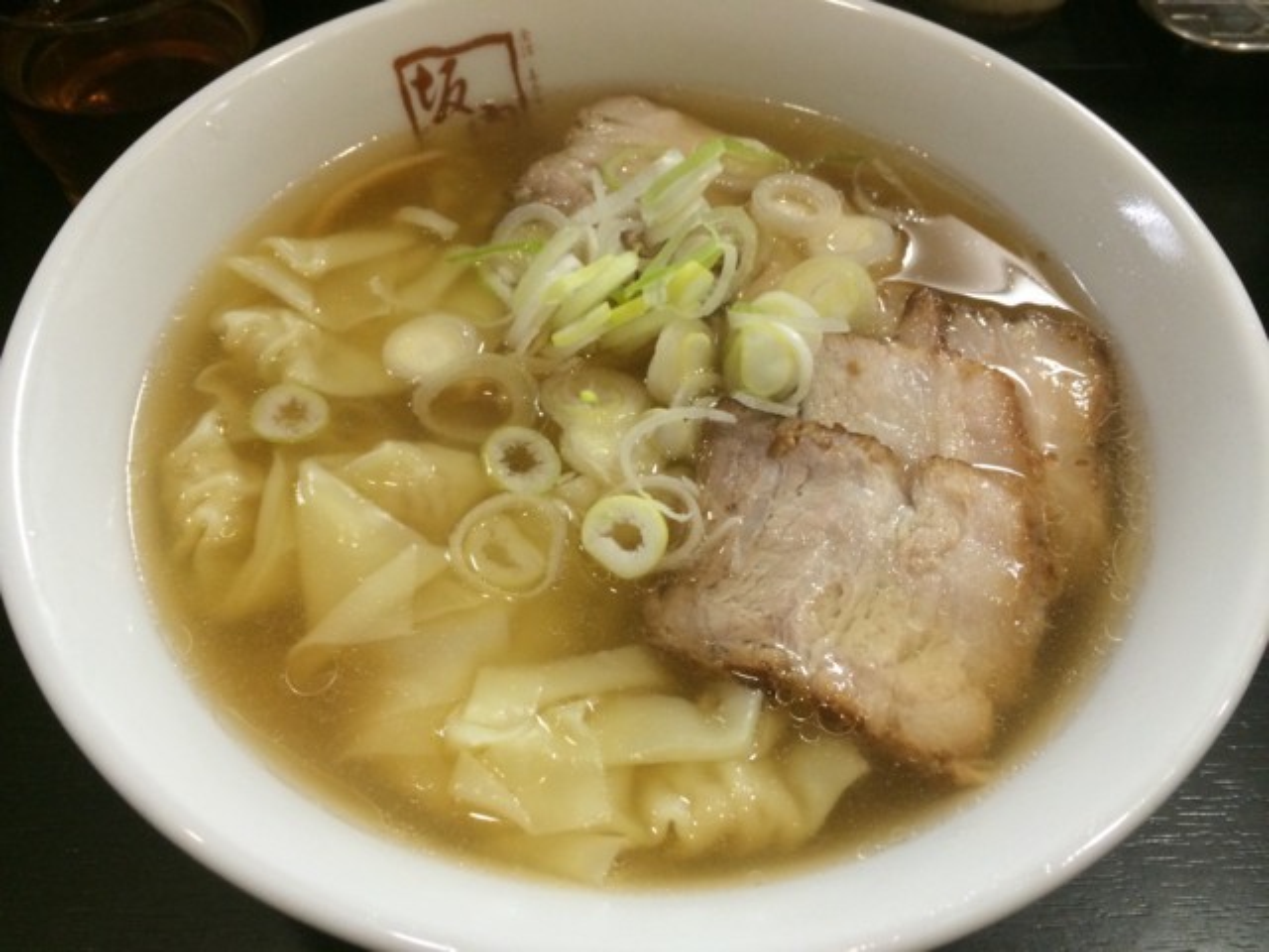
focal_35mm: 30
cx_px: 634
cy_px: 476
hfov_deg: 60.0
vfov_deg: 46.8
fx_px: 1100
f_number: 2.2
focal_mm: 4.12
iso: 250
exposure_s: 1/33
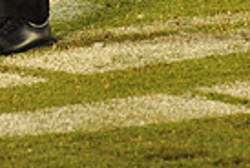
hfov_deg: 2.9
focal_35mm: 717
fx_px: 4990
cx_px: -15
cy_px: -332
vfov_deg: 1.9
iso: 6400
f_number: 5.6
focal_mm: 170
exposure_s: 1/200
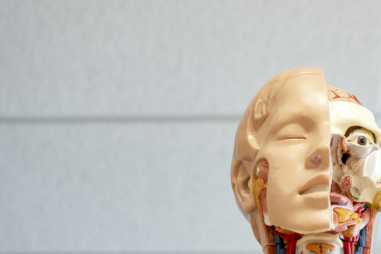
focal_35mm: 107
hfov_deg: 19.0
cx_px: 281
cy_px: 202
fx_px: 1132
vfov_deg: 12.7
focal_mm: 35
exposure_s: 1/250
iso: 640
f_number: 2.8
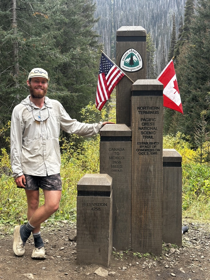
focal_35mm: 48
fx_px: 388
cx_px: 105
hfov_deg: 30.3
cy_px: 140
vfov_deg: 39.7
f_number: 1.78
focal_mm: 6.86
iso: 64
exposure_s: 1/178
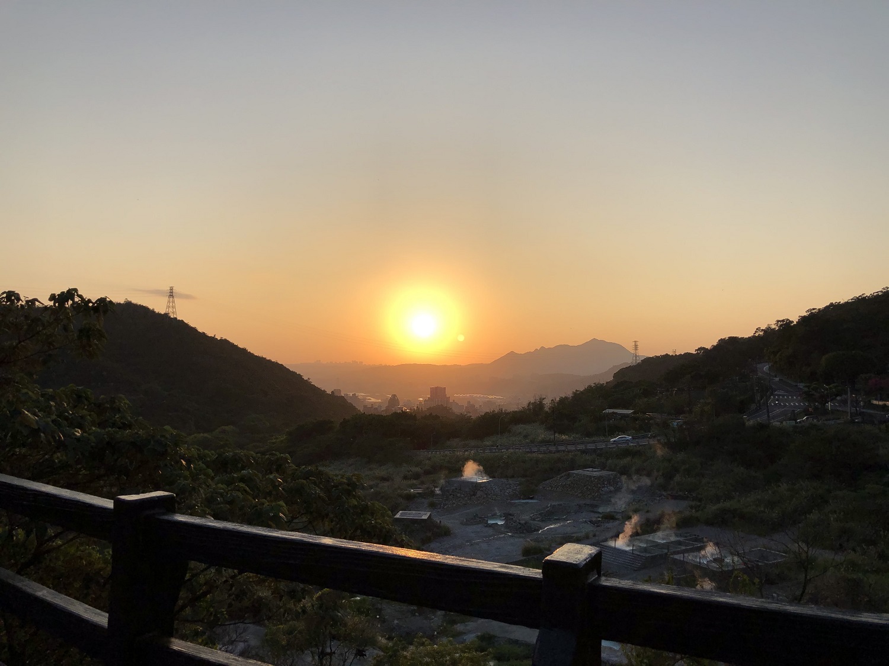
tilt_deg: +1.1
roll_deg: +0.1
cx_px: 444
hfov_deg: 63.4
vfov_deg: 49.7
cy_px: 333
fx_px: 719
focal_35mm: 28
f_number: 1.8
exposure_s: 1/1845
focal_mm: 3.99
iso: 20
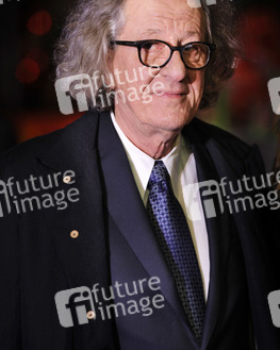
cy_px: 143
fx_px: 2363
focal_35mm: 228
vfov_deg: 8.5
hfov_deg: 6.8
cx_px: 141
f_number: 4.5
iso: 400
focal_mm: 200
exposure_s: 1/200
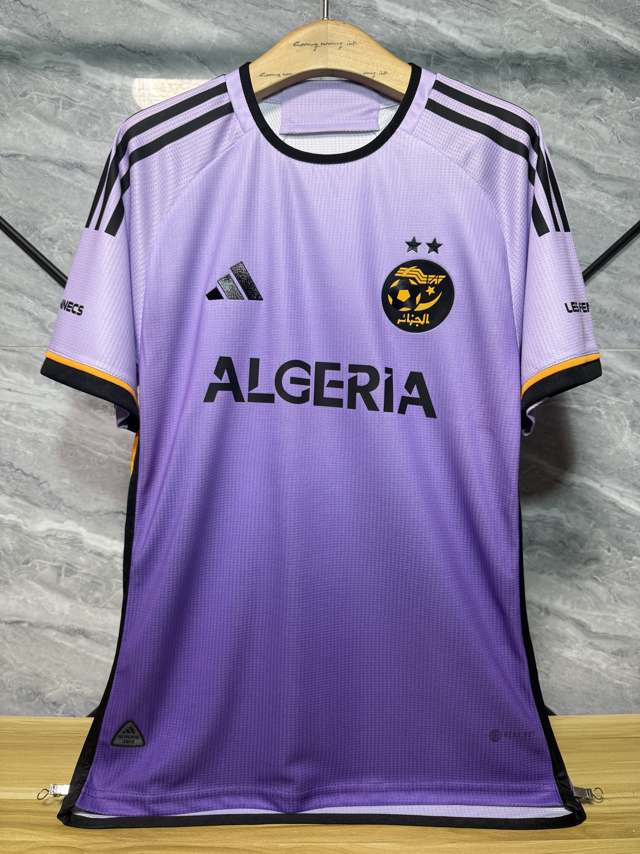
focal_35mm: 24
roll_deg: -0.4
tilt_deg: -0.4
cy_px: 427
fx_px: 592
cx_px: 320
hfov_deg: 56.8
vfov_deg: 71.6
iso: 125
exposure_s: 1/50
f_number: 1.78
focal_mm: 6.76
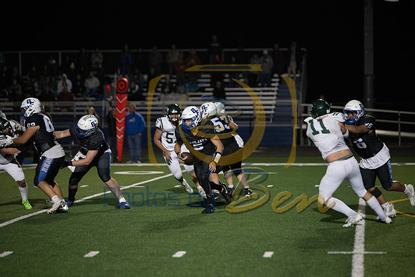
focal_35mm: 150
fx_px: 1729
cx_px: 208
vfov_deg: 9.2
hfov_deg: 13.7
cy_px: 138
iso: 5000
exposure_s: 1/1250
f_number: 2.8
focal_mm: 150
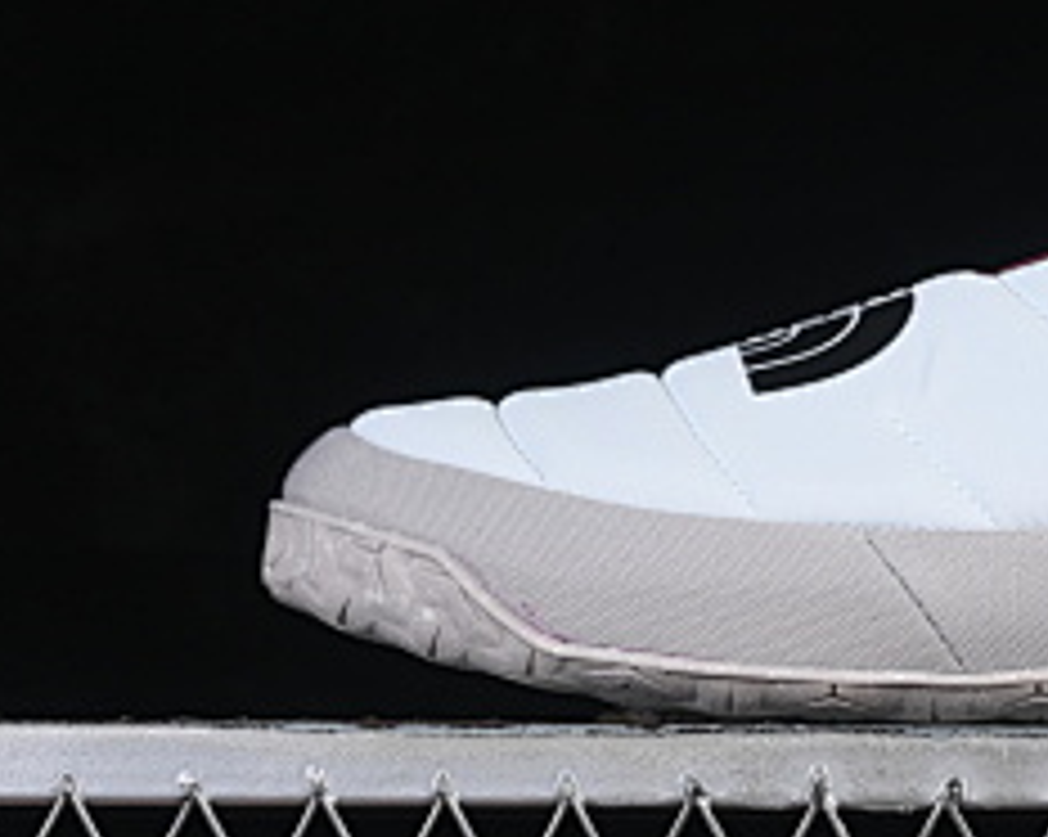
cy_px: 259
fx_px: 4680
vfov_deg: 10.2
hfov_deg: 12.6
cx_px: 1021
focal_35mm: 151
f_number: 8
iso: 160
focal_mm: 50
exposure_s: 1/100
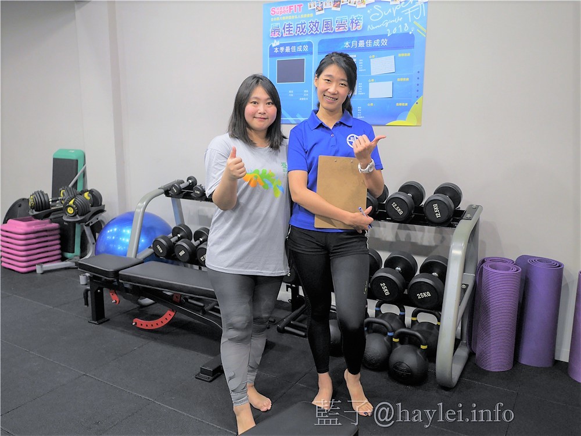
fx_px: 504
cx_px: 290
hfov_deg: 60.0
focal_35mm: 30
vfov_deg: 46.8
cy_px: 218
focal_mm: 15
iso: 400
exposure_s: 1/60
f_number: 2.2
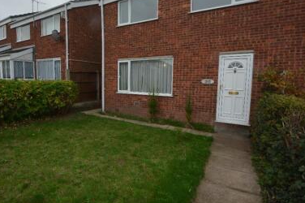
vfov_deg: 64.4
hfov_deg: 86.5
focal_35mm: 19
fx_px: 161
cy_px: 93
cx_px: 132
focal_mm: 10
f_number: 5.6
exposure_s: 1/125
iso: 200
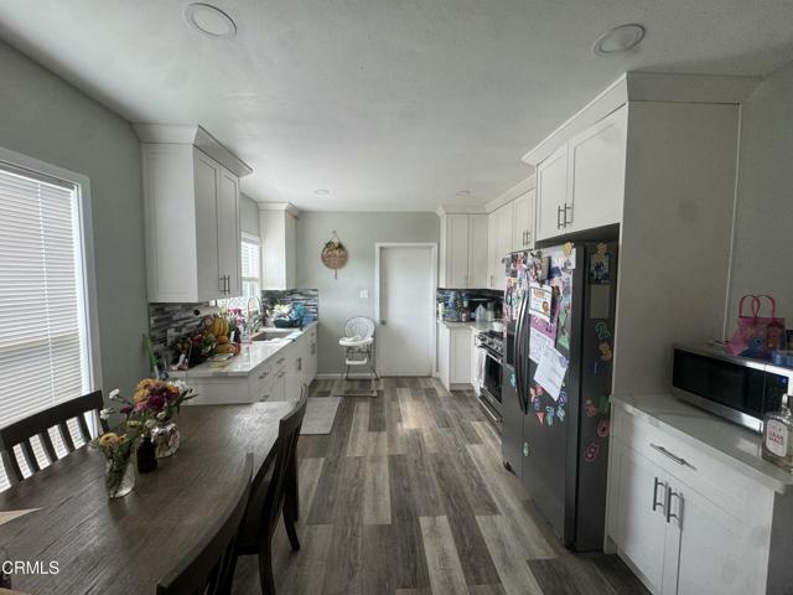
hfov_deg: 102.1
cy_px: 298
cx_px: 396
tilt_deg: -4.4
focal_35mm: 14
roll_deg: -0.8
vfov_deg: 85.7
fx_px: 321
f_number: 2.2
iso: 125
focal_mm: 2.22
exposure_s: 1/99
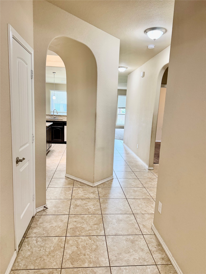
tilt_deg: -8.8
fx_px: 190
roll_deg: -4.0
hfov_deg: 56.8
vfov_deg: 71.6
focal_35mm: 24
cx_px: 103
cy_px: 137
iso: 320
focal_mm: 6.76
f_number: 1.78
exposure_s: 1/120
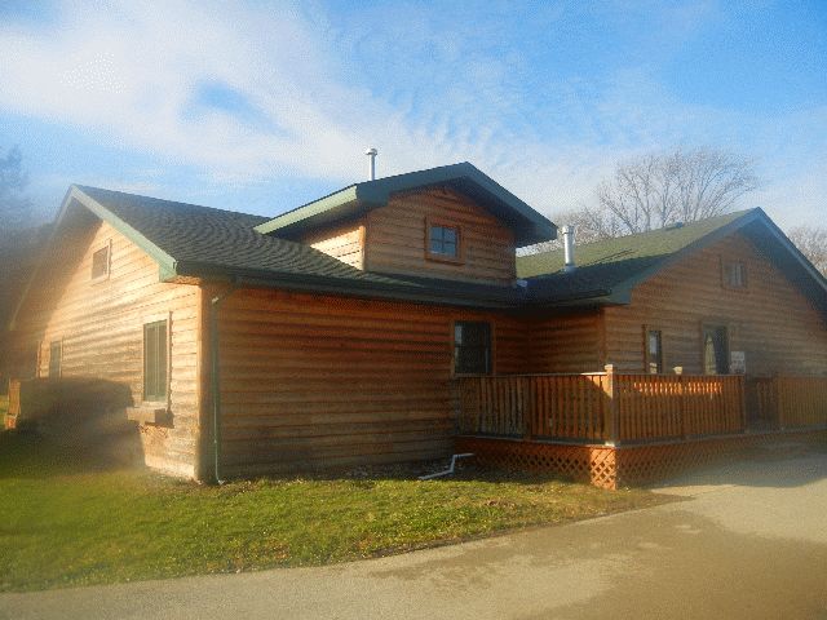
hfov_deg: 60.0
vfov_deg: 46.8
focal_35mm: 30
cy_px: 310
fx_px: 717
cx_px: 414
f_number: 3.5
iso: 160
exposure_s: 1/775
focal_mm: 5.4
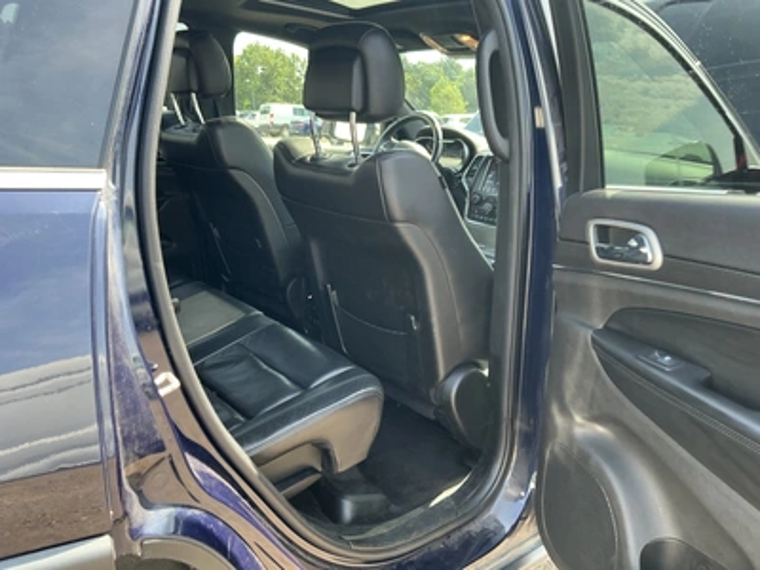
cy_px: 285
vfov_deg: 49.7
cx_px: 380
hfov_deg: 63.4
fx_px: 615
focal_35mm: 28
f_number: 1.8
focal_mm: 3
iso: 40
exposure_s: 1/122
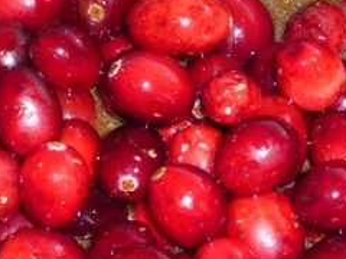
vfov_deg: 7.2
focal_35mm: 205
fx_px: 2049
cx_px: 42
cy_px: 174
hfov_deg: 9.6
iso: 125
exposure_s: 1/40
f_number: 4.6
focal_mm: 13.1
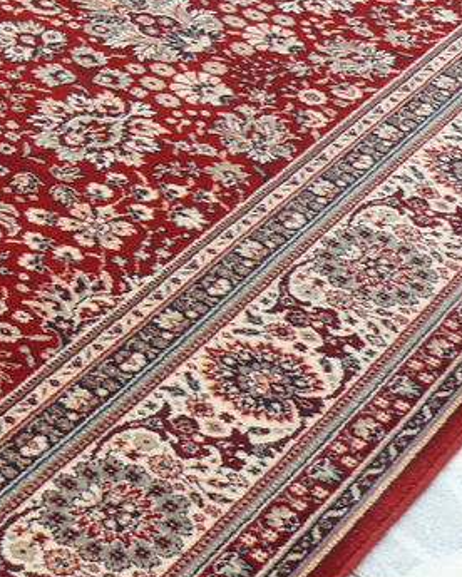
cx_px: -234
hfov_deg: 14.1
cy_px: 179
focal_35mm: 102
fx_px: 1743
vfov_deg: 18.7
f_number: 2.8
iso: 100
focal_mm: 6
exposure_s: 1/80
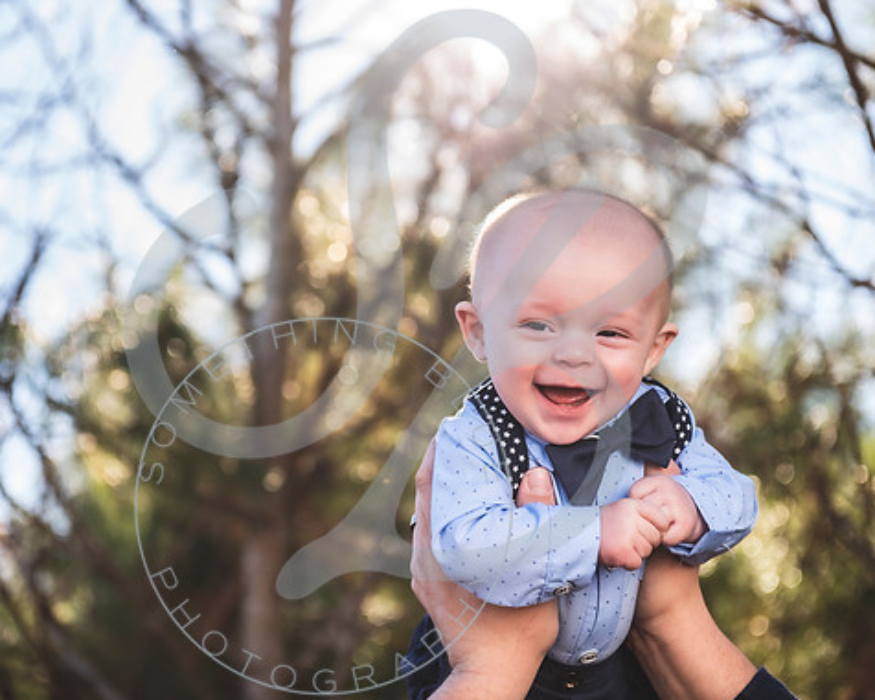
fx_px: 2072
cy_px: 352
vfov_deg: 19.2
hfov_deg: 23.8
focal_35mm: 80
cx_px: 415
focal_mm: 70
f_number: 4
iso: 100
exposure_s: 1/250
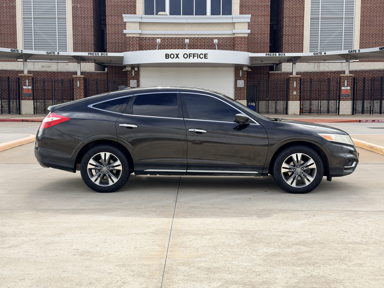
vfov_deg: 30.3
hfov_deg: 39.7
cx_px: 192
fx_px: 532
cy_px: 144
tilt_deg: -4.6
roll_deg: +0.0
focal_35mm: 48
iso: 64
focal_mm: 6.76
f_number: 1.78
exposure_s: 1/2577
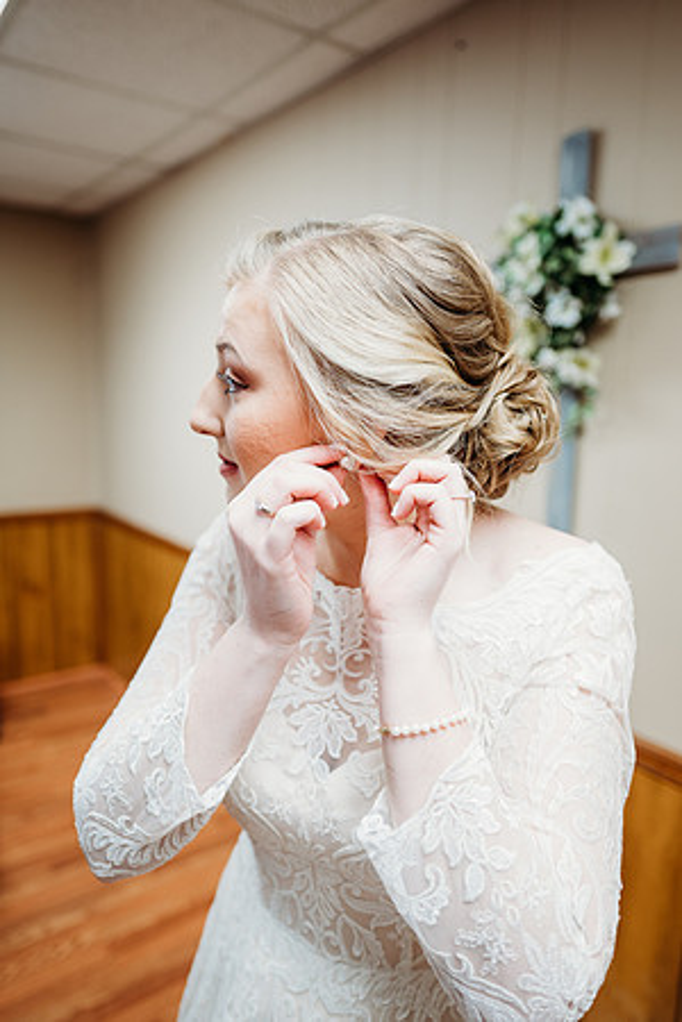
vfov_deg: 73.7
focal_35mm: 24
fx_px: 682
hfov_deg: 53.1
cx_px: 341
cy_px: 511
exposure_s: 1/125
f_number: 1.8
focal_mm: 24
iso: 400
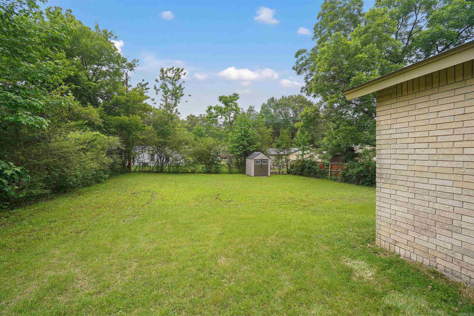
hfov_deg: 96.7
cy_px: 158
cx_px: 237
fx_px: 211
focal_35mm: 16
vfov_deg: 73.7
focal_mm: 16
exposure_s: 1/40
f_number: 5
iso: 100
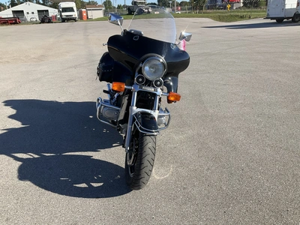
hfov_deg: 61.7
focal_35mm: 29
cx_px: 150
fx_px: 251
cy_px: 112
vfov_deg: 48.2
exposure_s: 1/1221
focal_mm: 3
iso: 25
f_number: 1.8
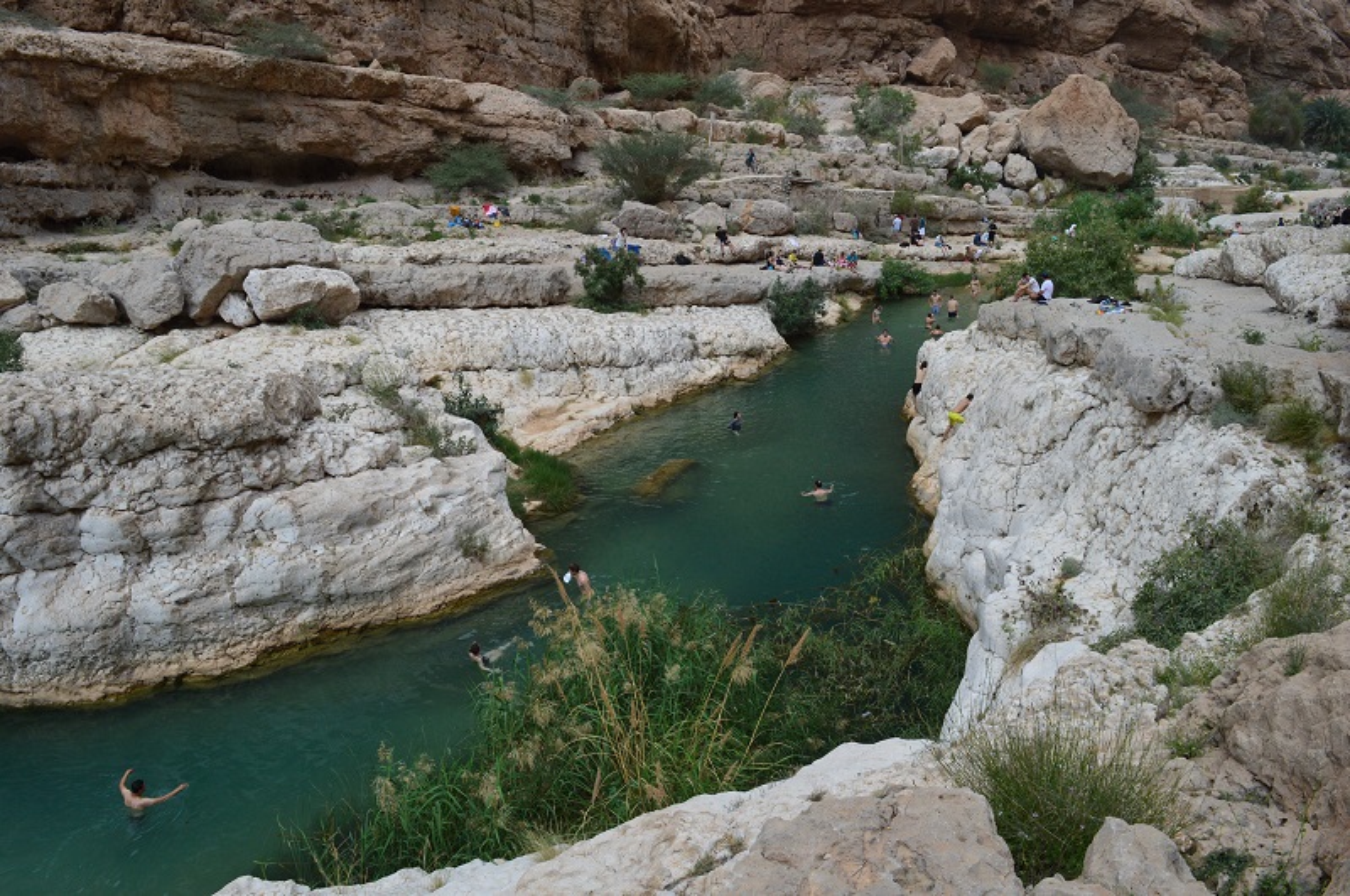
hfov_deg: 67.5
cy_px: 448
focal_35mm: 27
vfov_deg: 47.8
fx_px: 1011
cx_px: 675
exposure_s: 1/200
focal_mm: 18
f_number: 10
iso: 400
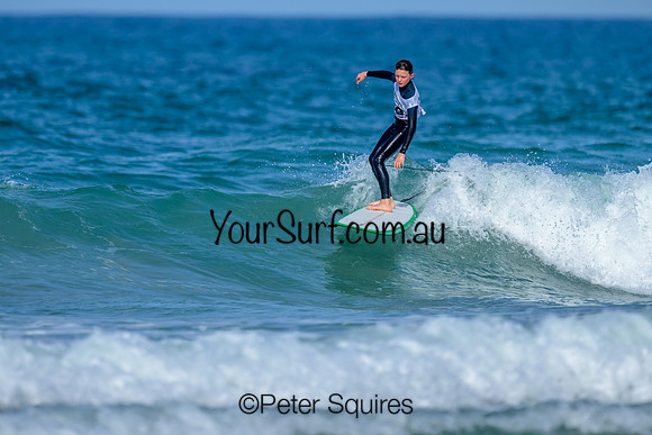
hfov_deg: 1.9
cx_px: 314
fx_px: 19925
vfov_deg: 1.3
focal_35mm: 1100
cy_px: 154
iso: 200
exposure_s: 1/2000
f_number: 6.3
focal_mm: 800
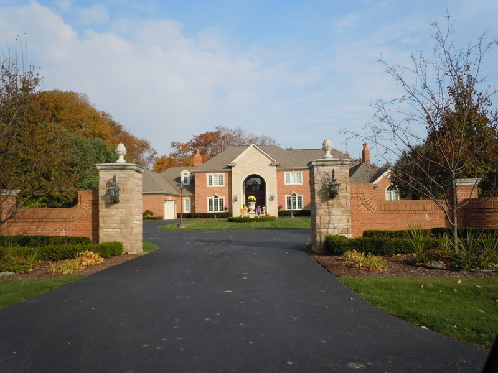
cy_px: 186
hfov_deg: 63.4
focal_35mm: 28
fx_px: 403
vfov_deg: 49.7
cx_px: 249
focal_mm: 5
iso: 100
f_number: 3.7
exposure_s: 1/800
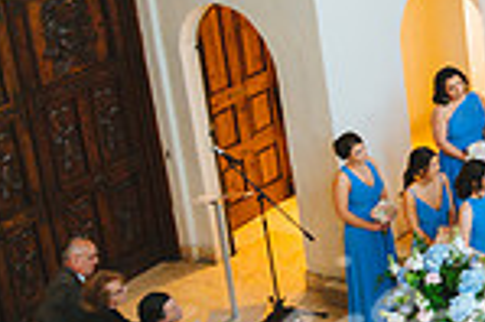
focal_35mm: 101
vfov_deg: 13.2
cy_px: -60
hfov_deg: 16.2
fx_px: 1359
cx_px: 931
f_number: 2.8
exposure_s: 1/125
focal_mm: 24
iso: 4000
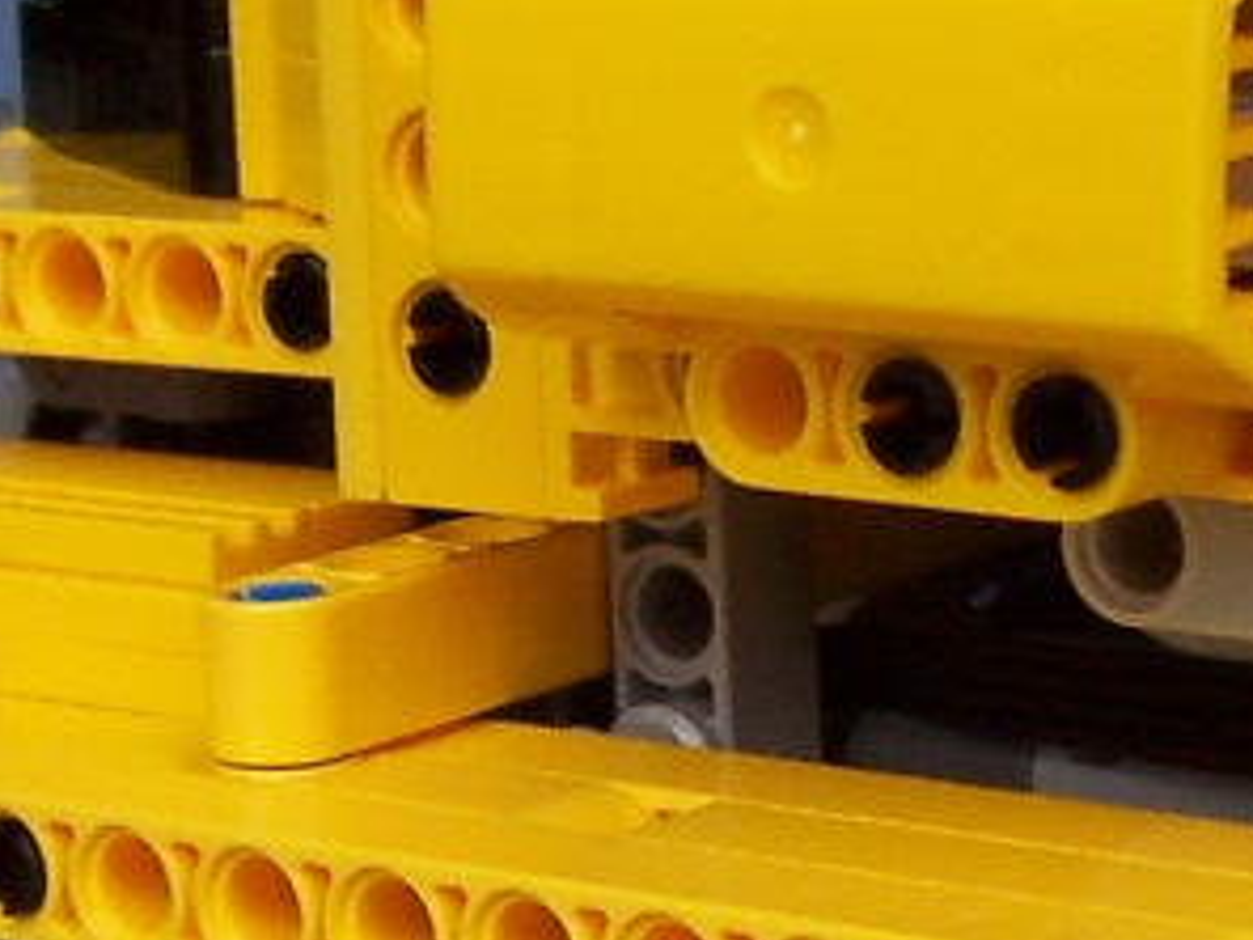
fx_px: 5430
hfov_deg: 13.2
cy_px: 1152
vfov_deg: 9.7
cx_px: 775
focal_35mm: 150
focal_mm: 5.6
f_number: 2.8
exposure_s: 1/250
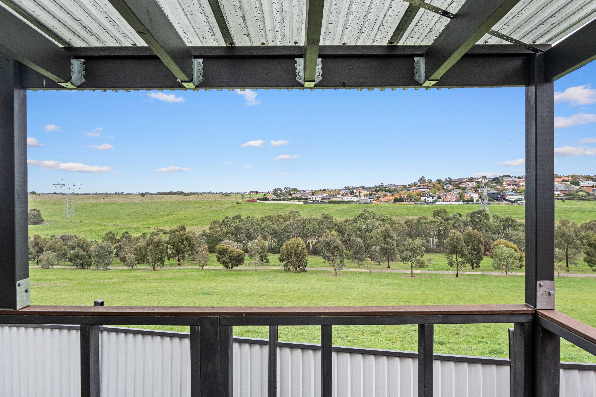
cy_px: 198
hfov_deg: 76.1
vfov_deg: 55.1
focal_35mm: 23
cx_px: 298
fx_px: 381
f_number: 8
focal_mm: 15
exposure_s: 1/50
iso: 320
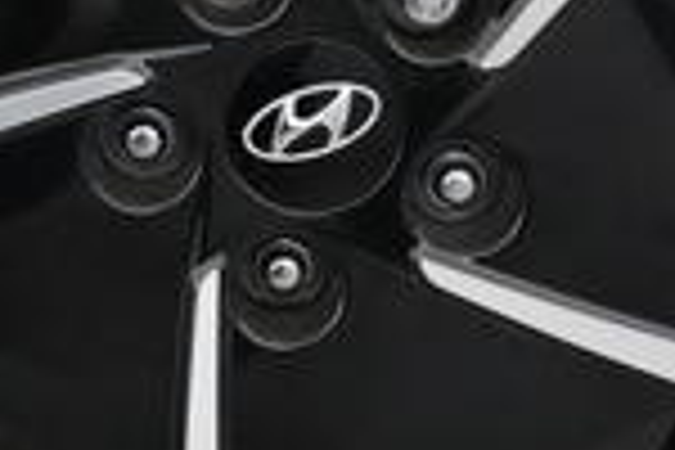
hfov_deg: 19.1
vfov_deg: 12.7
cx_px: 248
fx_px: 2006
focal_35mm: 107
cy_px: 76
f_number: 4.5
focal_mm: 25
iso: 16000
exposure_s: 1/250
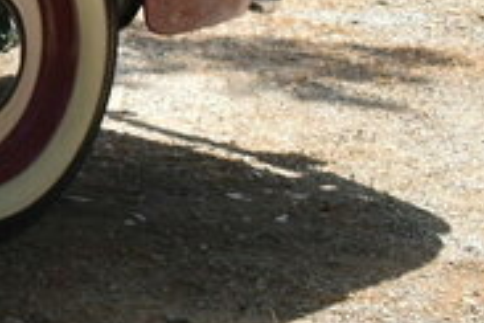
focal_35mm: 245
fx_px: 3297
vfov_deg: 5.5
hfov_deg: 7.4
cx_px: -955
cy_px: -304
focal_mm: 25
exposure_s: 1/250
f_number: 7.1
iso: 200
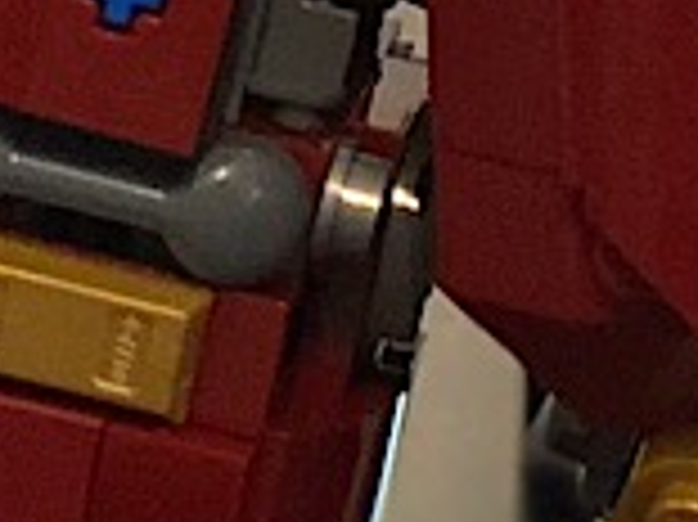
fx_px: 8120
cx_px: 1229
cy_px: 22
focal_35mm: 403
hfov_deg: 4.9
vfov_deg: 3.7
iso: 160
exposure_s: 1/10
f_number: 2.4
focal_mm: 6
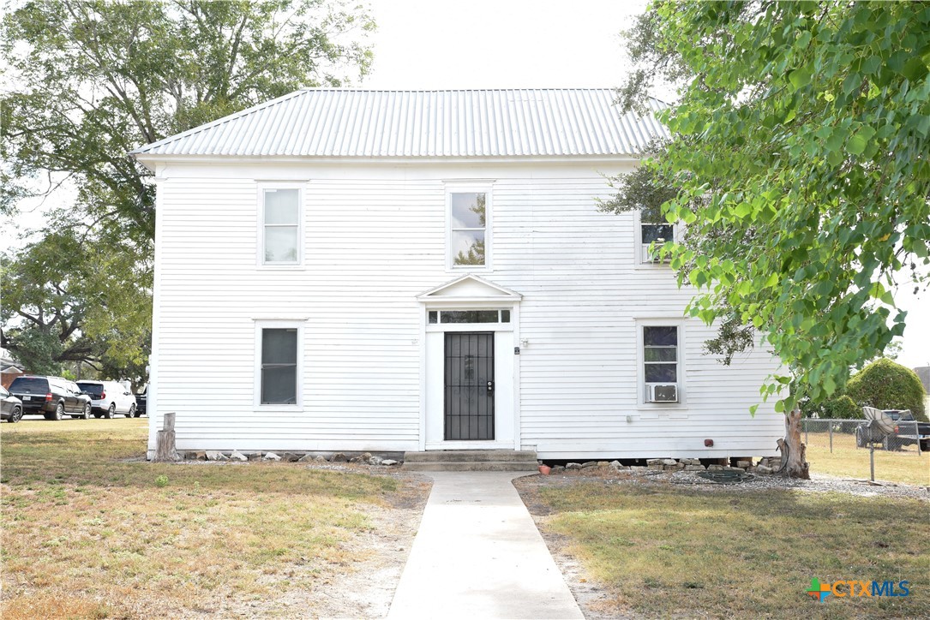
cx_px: 465
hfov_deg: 50.7
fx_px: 982
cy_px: 310
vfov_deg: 35.1
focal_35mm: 38
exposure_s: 1/40
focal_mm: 38
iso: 200
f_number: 11
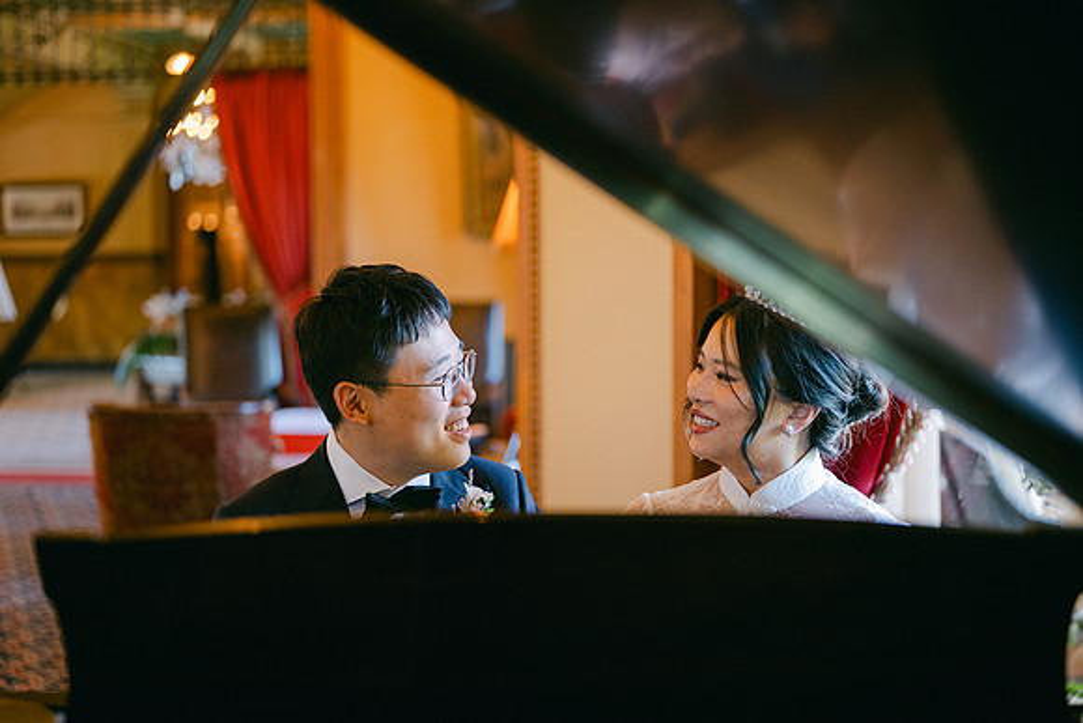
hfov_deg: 39.6
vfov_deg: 27.0
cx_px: 542
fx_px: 1504
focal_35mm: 50
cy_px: 362
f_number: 1.8
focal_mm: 50
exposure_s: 1/125
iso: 1100
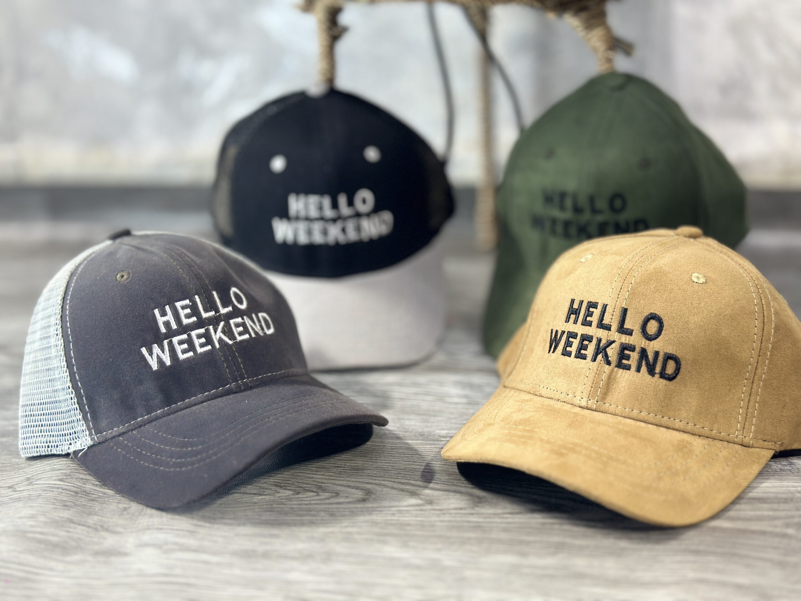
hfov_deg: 39.7
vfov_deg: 30.3
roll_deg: +2.6
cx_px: 400
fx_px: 1111
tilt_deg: -17.1
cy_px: 300
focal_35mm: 48
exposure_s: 1/100
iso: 125
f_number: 1.78
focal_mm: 6.86
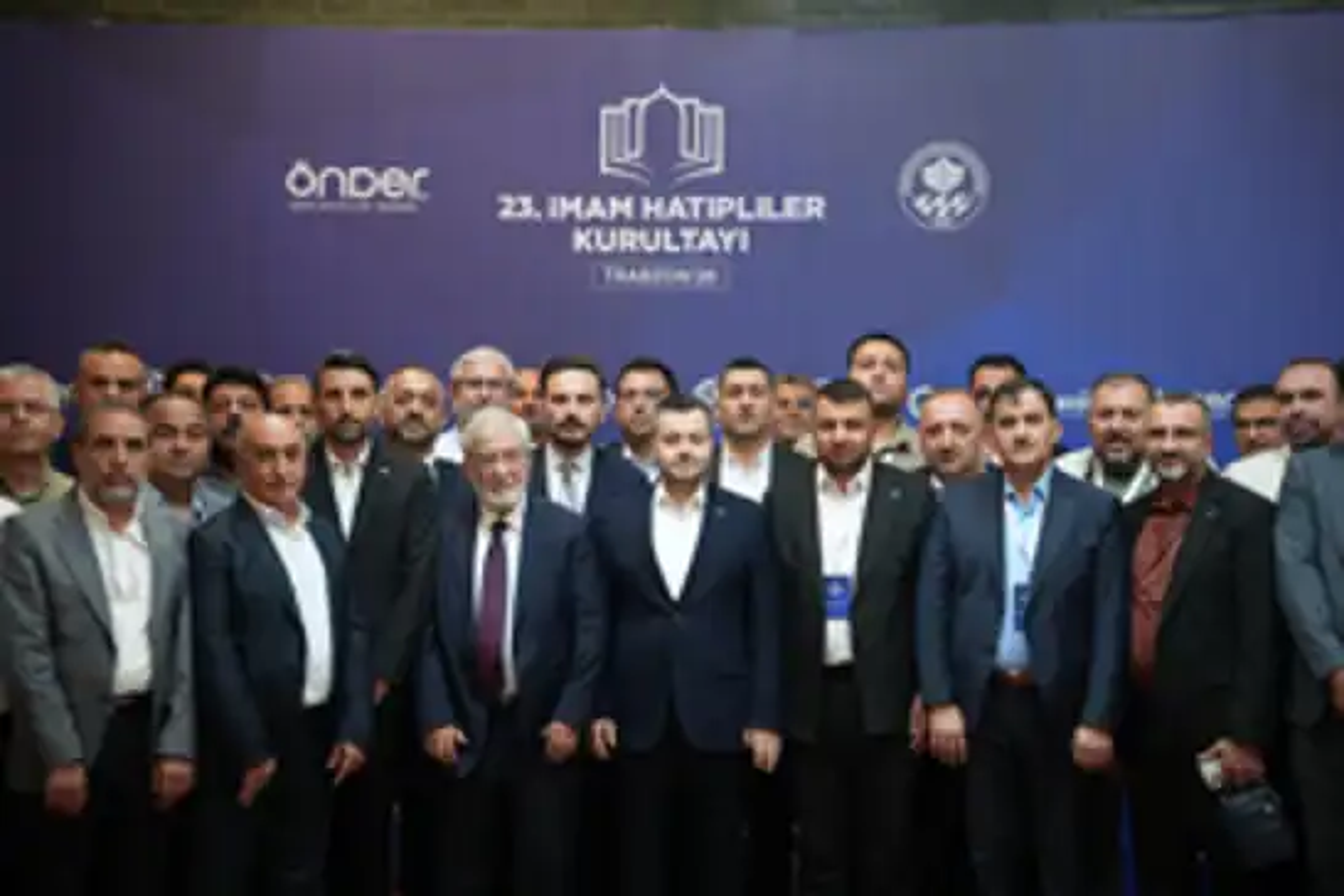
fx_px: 2382
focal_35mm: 64
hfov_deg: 31.5
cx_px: 672
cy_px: 448
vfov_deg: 21.3
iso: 1250
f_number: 2.8
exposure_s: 1/125
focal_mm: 63.8
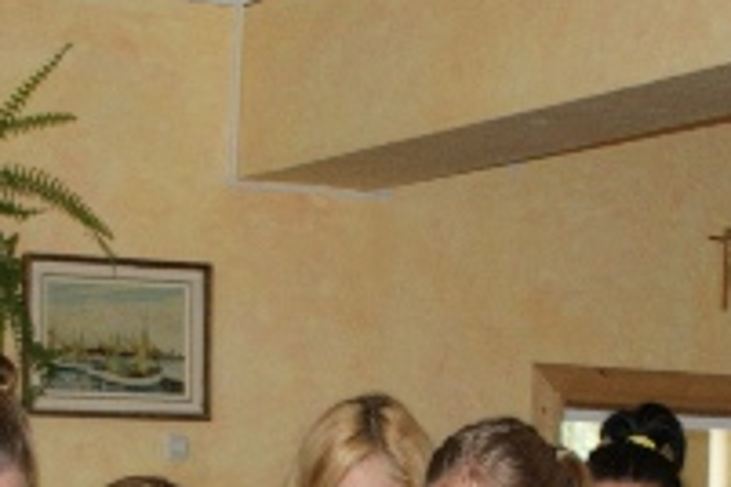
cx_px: 451
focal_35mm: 143
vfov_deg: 9.3
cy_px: 743
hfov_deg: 14.3
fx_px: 2903
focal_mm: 30
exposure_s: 1/60
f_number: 5
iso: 400
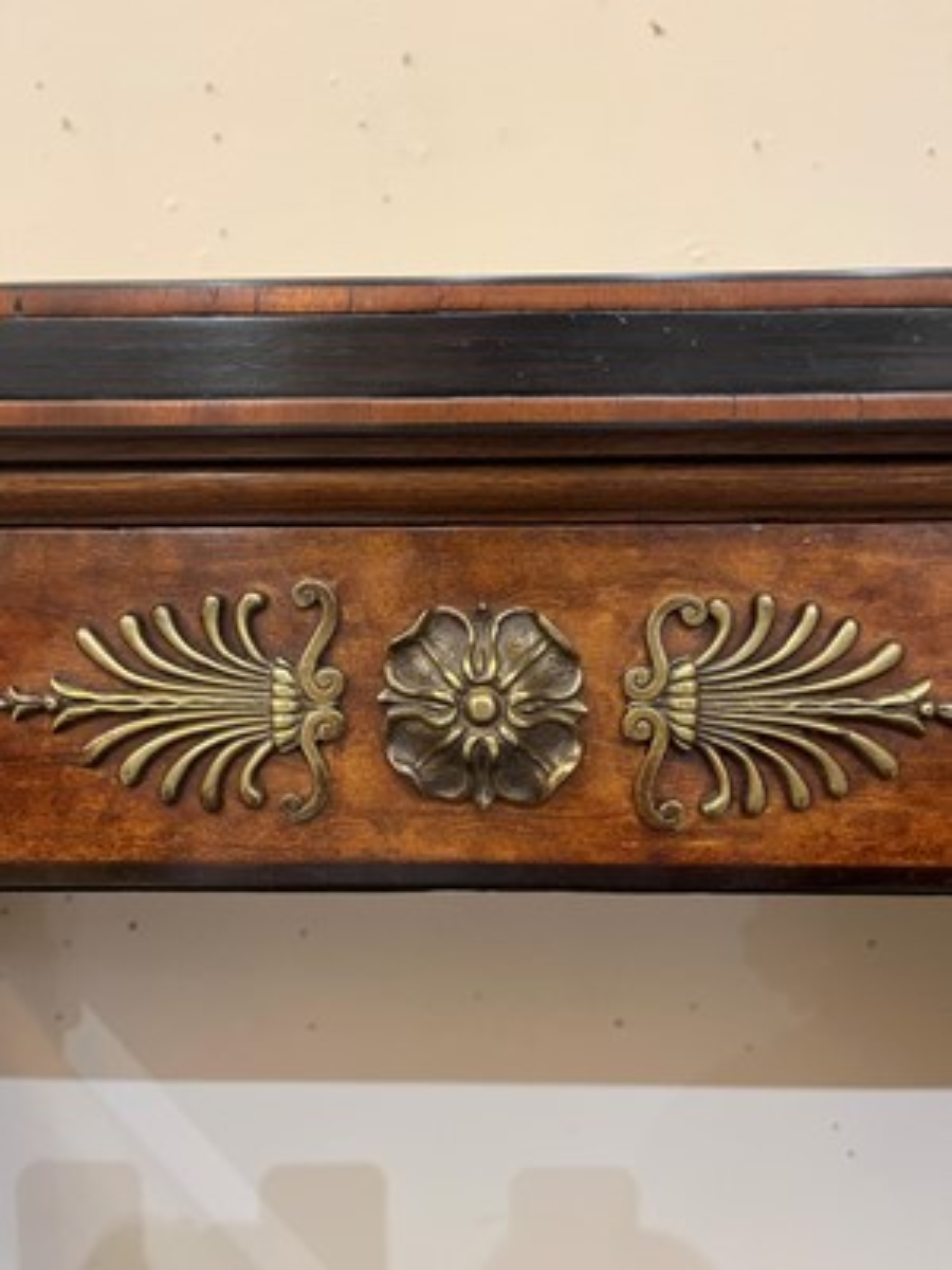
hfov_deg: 54.9
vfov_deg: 69.4
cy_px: 635
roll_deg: +2.6
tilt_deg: -6.6
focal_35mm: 25
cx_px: 476
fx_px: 917
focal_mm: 5.1
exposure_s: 1/50
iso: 320
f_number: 1.6
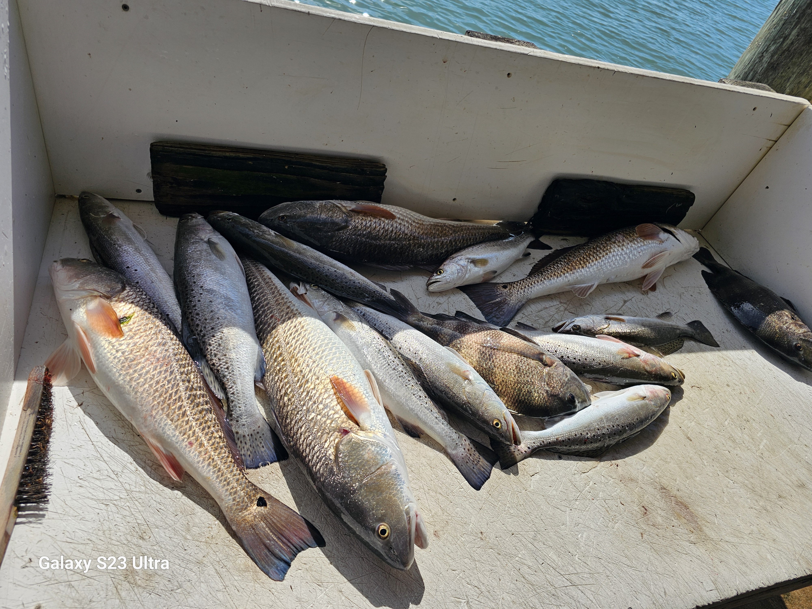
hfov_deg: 73.9
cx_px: 406
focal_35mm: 23
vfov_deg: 58.9
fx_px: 540
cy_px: 304
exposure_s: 1/1008
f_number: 1.7
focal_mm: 6.3
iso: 10
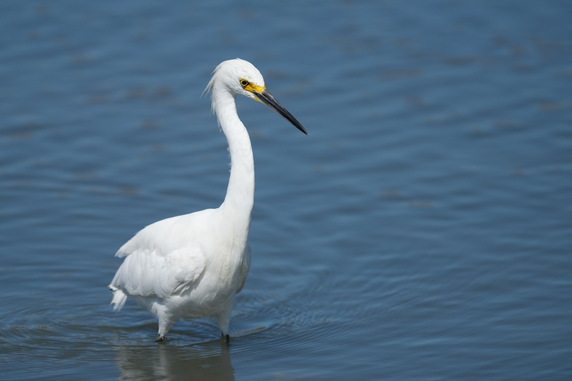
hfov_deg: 3.7
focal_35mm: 560
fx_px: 8897
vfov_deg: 2.5
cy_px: 190
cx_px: 286
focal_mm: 560
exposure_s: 1/2500
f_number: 6.3
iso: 400
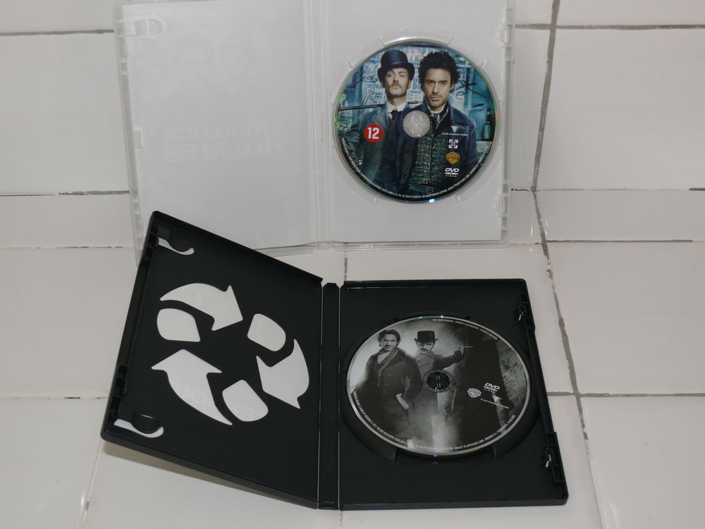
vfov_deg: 29.7
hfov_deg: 38.9
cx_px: 352
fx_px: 998
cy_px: 264
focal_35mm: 49
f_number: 3.2
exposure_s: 1/30
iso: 100
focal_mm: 9.5
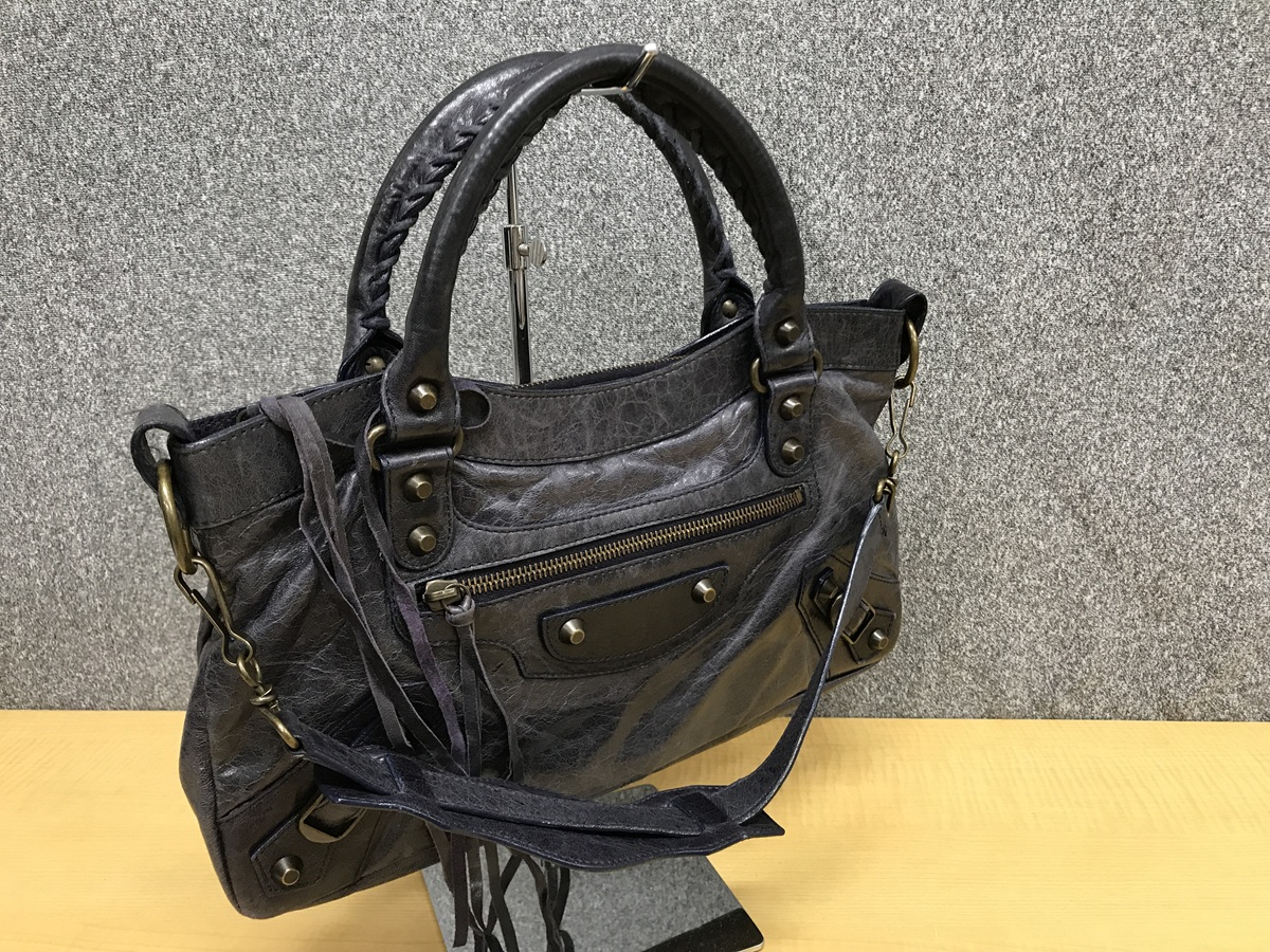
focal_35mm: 28
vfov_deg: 49.7
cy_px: 476
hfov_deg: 63.4
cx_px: 635
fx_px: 1027
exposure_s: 1/20
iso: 40
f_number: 1.8
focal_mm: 3.99
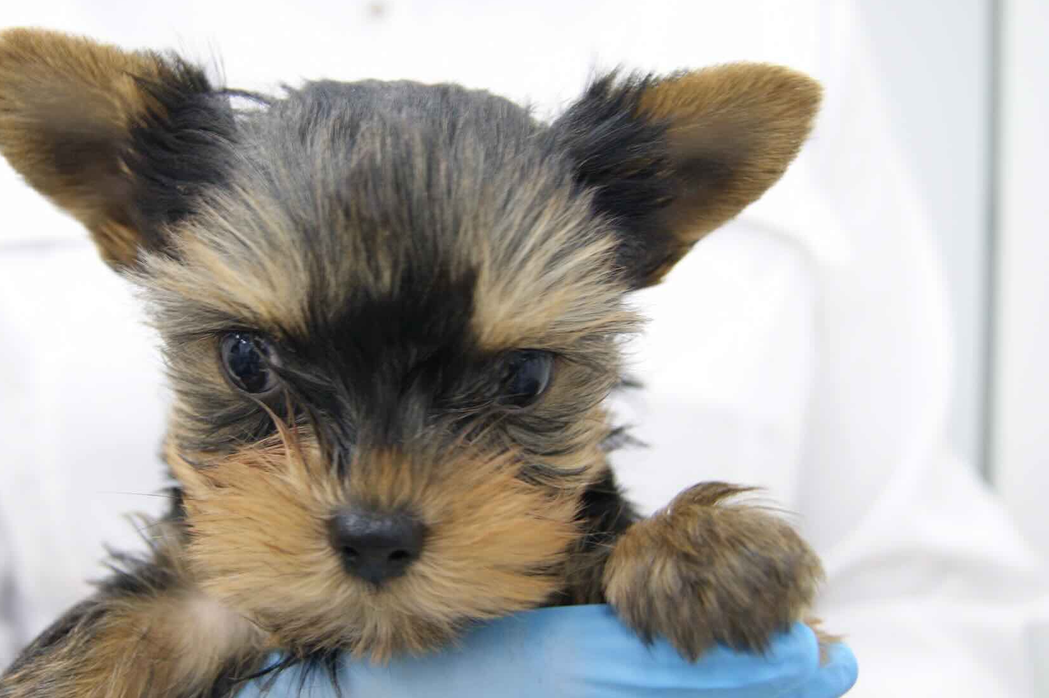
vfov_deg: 29.2
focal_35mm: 46
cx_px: 410
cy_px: 370
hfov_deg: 42.5
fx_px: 1340
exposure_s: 1/25
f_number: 4
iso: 200
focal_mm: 22
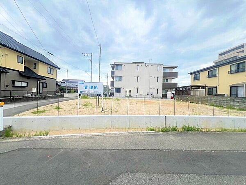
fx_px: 92
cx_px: 123
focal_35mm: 13
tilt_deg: +0.8
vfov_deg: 89.9
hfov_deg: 106.2
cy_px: 92
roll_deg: -1.4
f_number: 1.8
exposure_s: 1/686
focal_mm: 1.57
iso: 32
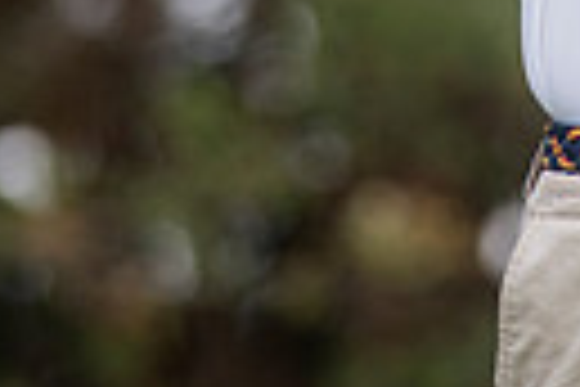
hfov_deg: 1.5
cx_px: 598
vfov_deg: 1.0
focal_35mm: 1351
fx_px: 21764
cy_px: -407
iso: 400
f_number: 4
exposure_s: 1/4000
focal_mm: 300
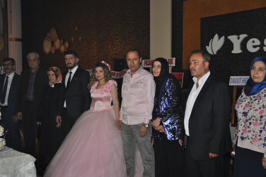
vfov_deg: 28.9
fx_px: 343
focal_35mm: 46
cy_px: 88
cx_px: 133
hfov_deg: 42.4
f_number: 4
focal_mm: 31
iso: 800
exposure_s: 1/60
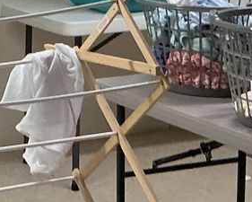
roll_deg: +3.0
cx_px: -262
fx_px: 1127
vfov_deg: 10.2
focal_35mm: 151
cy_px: 19
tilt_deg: -10.5
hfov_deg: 11.4
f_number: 1.8
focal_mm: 3
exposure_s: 1/60
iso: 80
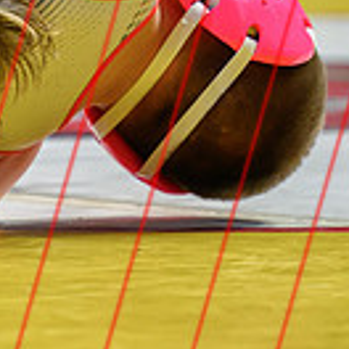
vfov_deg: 2.3
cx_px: -202
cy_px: 21
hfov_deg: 2.3
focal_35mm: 763
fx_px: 8703
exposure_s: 1/800
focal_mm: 165
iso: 1800
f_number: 2.8
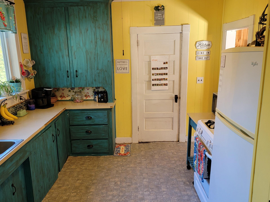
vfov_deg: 46.8
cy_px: 106
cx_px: 129
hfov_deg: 59.9
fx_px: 234
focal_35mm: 30
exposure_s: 1/59
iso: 200
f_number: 1.8
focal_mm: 6.7
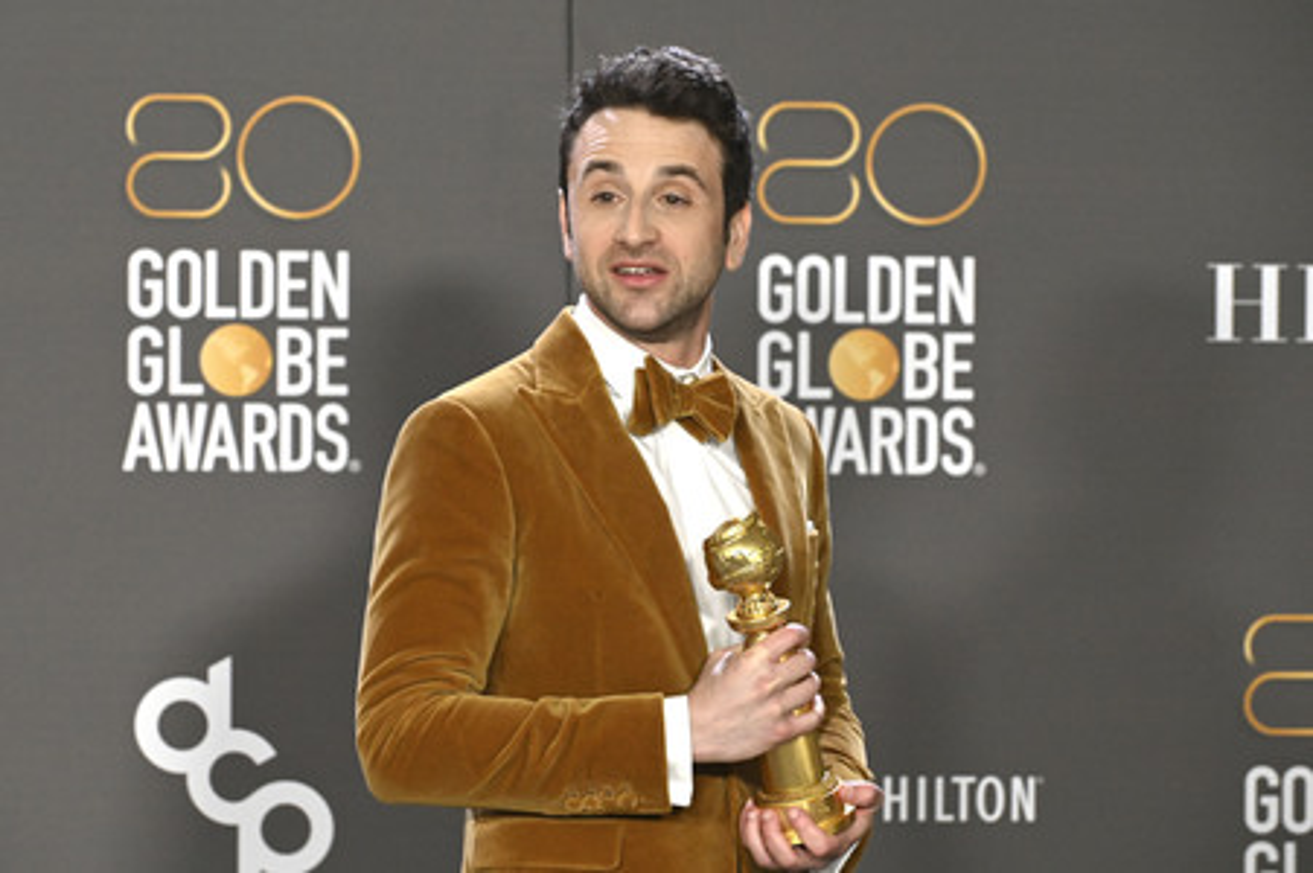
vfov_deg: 9.4
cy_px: 436
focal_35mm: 145
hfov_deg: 14.2
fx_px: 5284
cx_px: 656
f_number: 8
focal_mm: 145
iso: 6400
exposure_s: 1/320
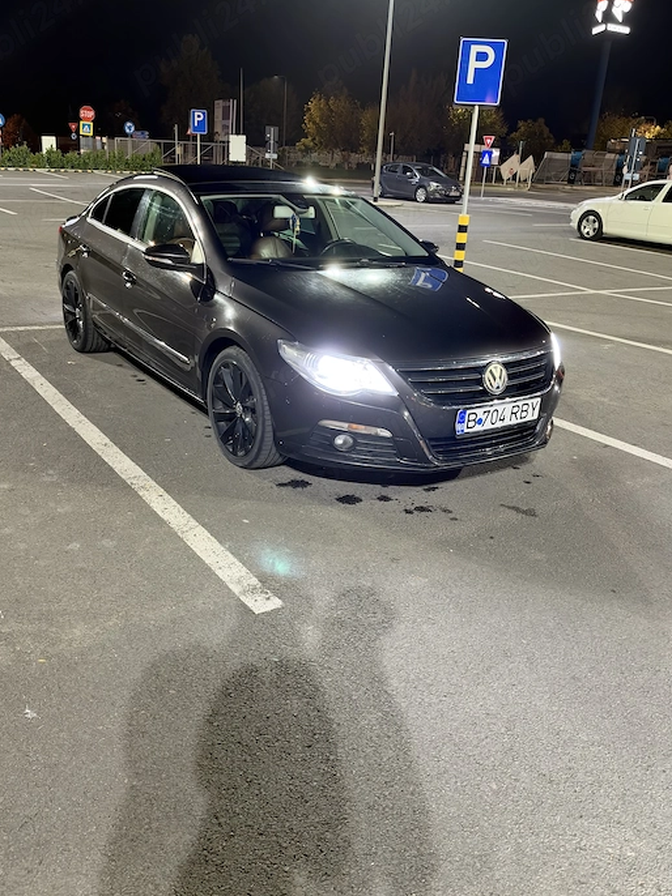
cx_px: 307
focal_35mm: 28
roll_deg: -3.5
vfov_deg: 63.4
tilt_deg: -21.3
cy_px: 468
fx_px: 725
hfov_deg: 49.7
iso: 640
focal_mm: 6.93
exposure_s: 1/36
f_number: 1.48
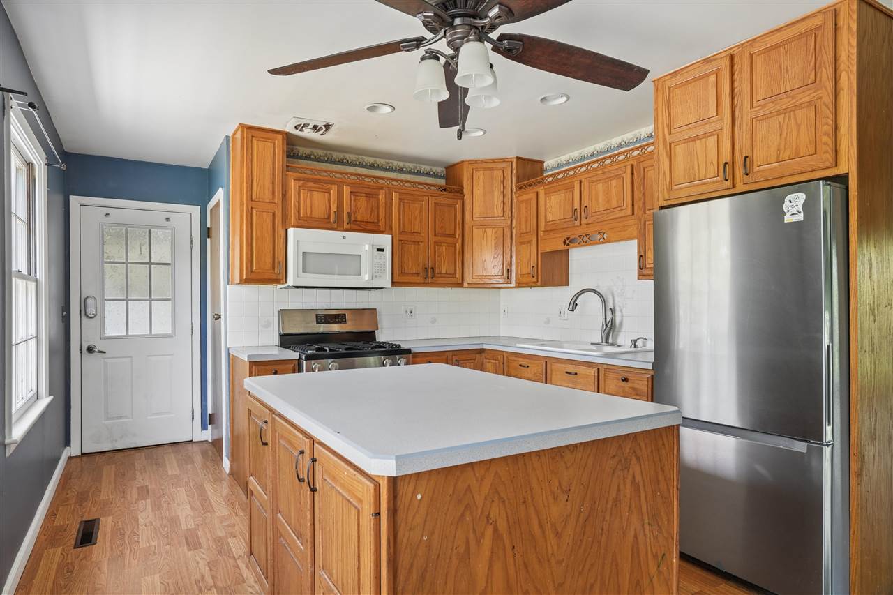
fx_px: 521
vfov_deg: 59.5
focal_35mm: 21
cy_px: 298
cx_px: 446
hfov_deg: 81.2
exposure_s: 1/15
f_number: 9
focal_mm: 21
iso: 500
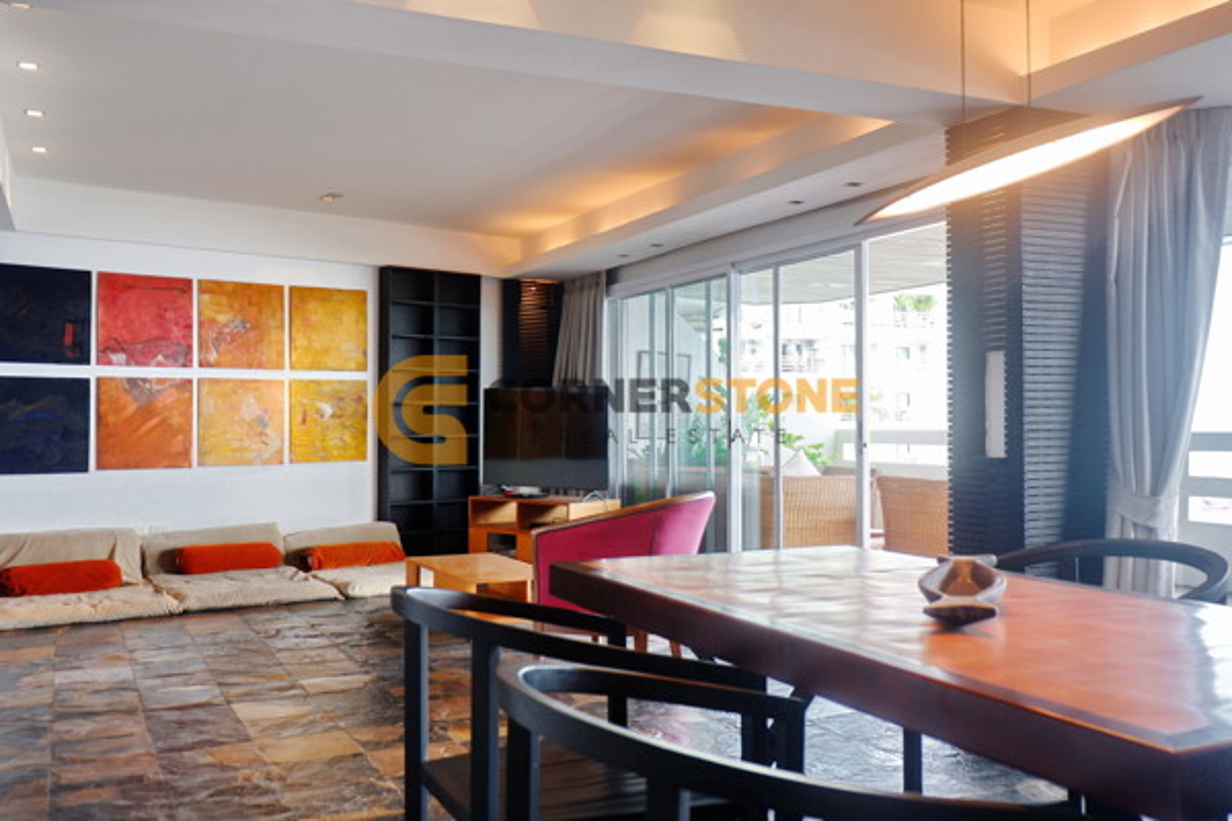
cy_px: 410
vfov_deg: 41.1
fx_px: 1095
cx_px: 616
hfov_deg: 58.7
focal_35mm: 32
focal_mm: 21.1
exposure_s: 1/90
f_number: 4
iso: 200
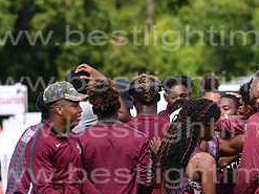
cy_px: 199
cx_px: 207
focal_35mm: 414
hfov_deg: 4.8
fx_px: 3096
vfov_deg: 3.6
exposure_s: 1/640
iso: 100
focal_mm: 122
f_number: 4
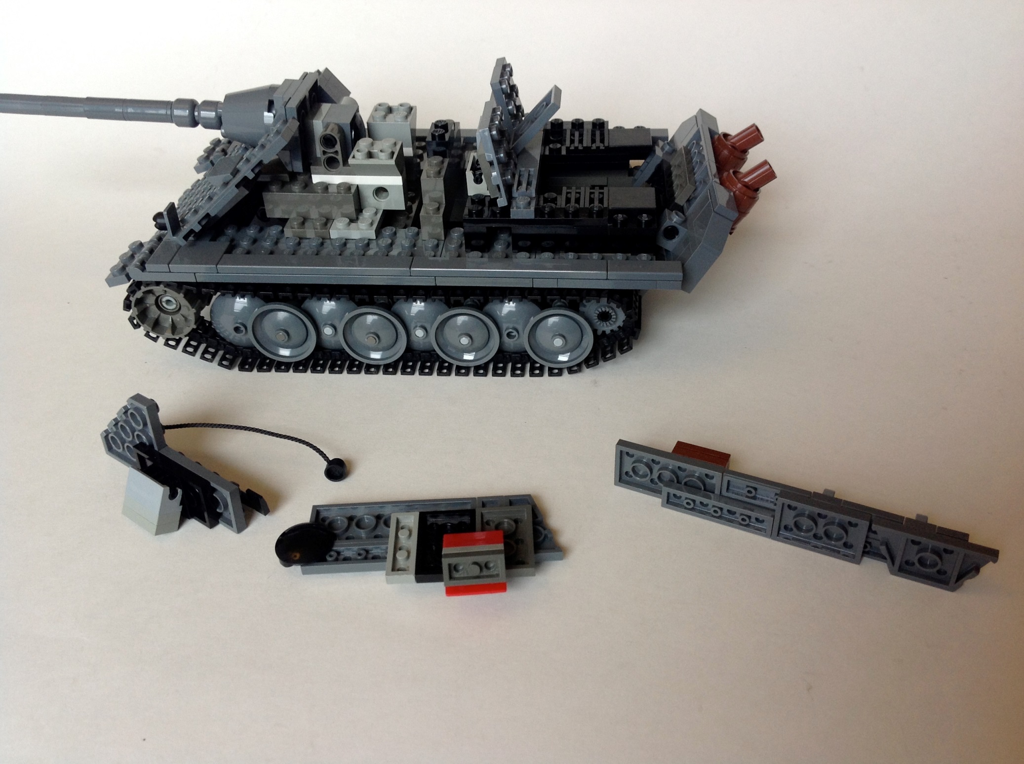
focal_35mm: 35
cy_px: 382
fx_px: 1034
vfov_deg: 40.6
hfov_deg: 52.7
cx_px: 512
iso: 64
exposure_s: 1/24
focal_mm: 4.28
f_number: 2.4
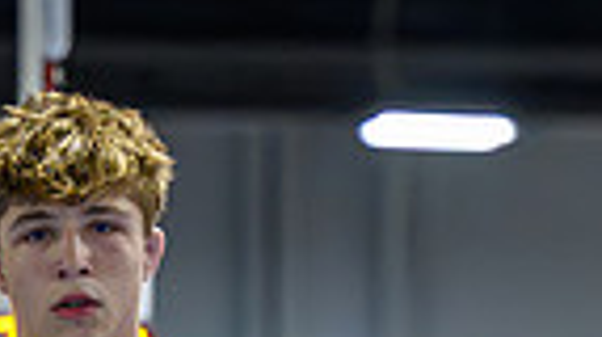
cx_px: 47
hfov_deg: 3.4
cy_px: 905
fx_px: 9996
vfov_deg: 1.9
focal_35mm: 627
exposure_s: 1/800
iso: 5000
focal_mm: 115
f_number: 2.8
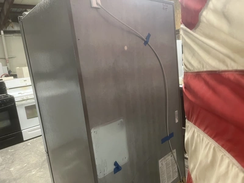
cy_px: 92
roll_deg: +7.0
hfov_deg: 67.3
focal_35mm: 26
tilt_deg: -9.6
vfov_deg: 53.1
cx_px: 122
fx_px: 183
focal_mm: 5.1
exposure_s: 1/60
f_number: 1.6
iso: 200
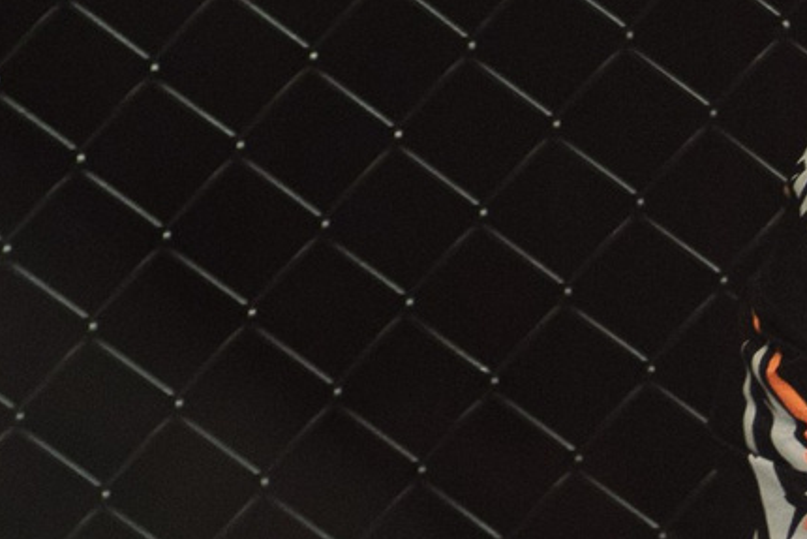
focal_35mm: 691
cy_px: 839
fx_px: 15494
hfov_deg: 3.0
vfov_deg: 2.0
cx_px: 1760
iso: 1000
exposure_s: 1/320
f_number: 4
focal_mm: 116
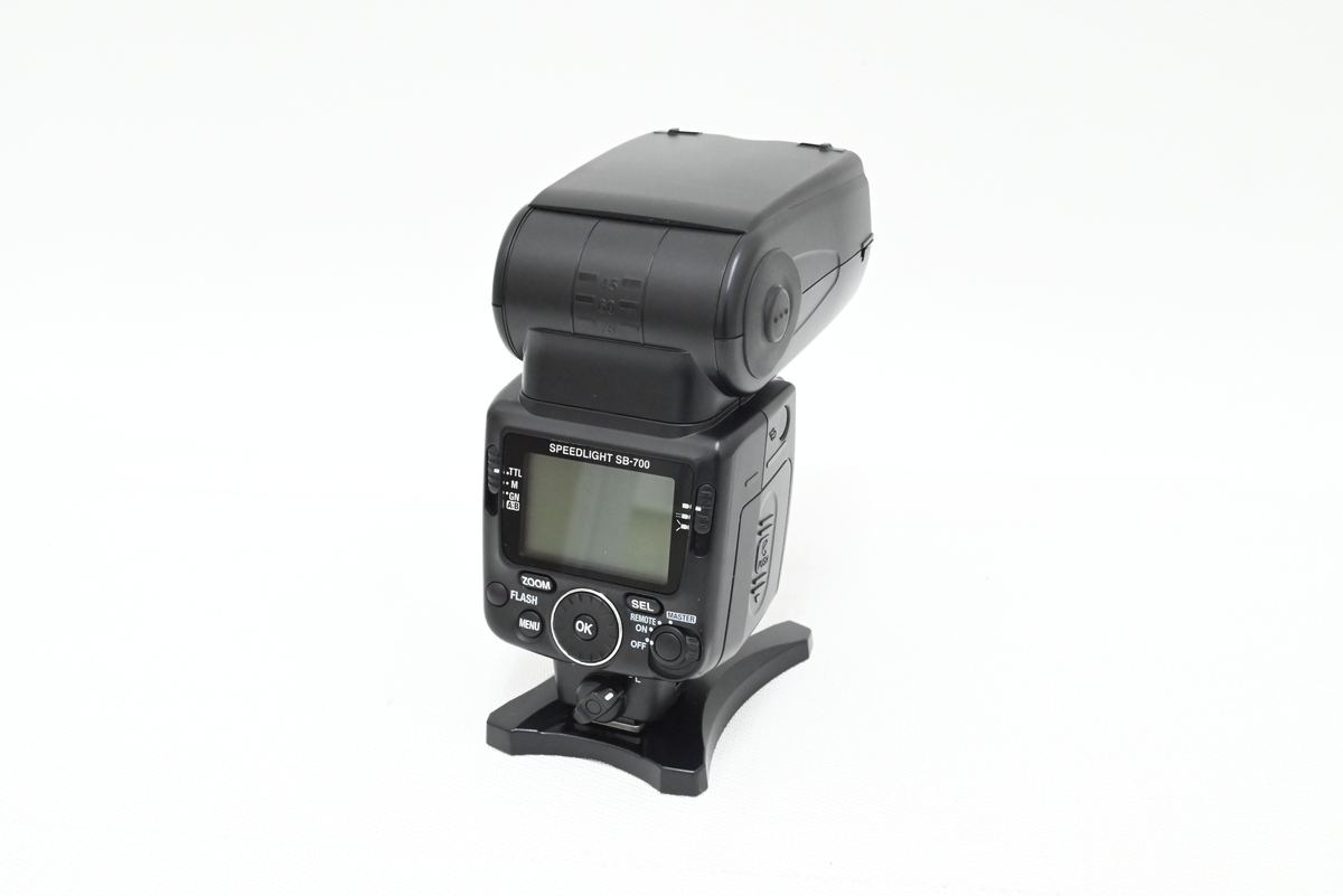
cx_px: 672
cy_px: 448
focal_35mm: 50
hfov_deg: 39.6
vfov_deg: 27.0
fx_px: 1866
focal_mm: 50
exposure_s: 1/50
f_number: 16
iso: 9000
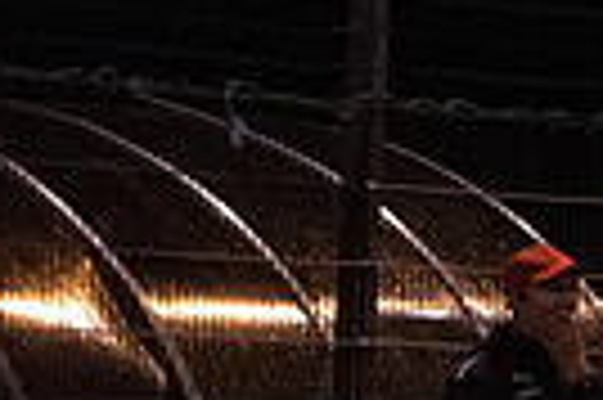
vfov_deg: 2.0
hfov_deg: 3.0
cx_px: 1242
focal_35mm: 694
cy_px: 822
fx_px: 11610
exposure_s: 1/640
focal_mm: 160
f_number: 2.8
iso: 8000
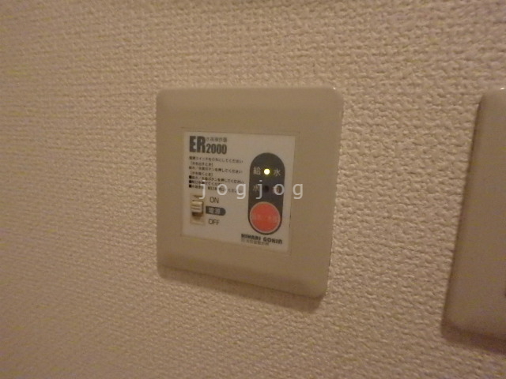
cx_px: 253
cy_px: 190
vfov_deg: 63.4
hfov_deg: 79.0
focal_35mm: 21
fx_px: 307
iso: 3200
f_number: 3.5
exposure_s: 1/250
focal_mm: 3.7
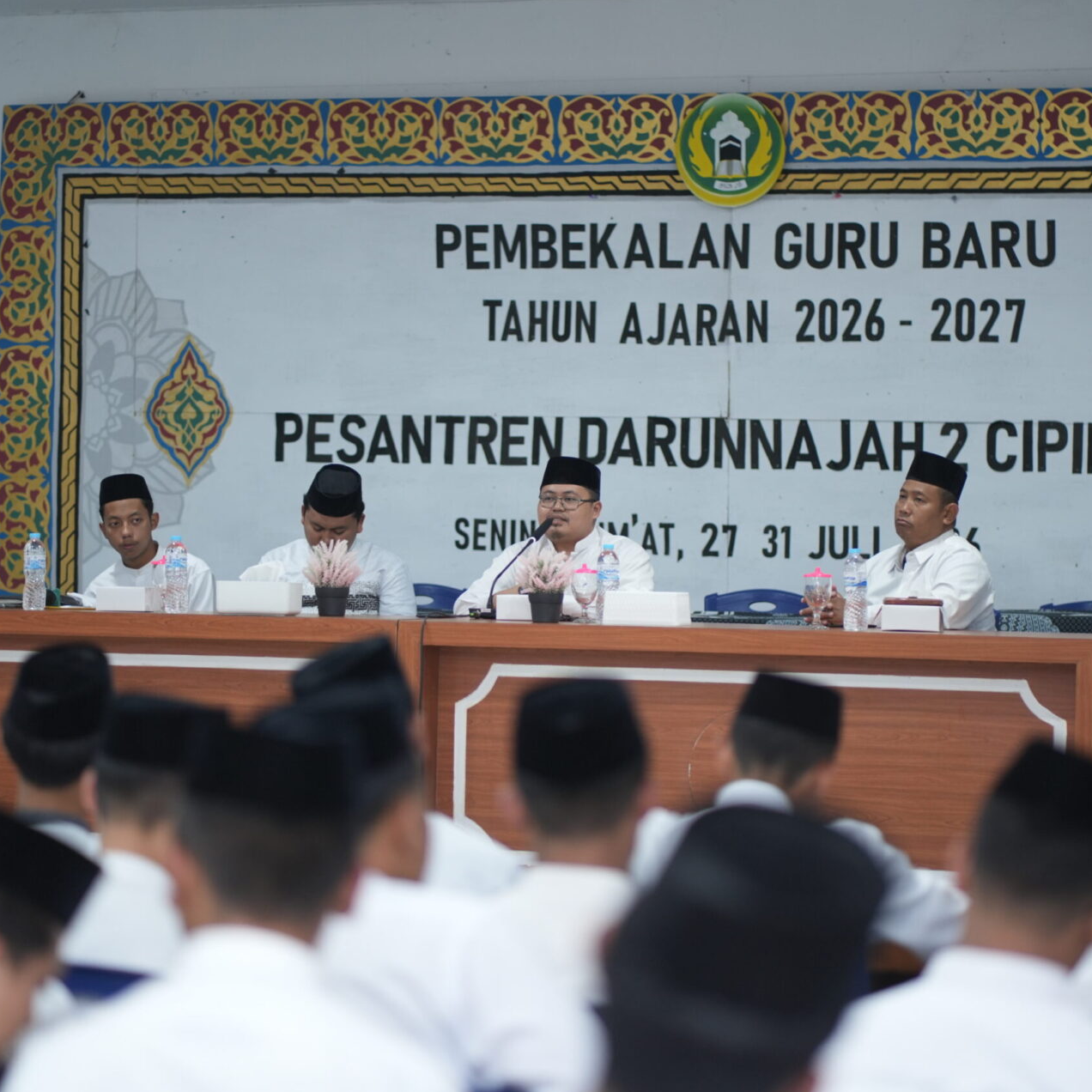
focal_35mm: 109
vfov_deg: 16.0
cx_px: 593
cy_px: 548
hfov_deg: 16.0
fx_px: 3890
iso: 1000
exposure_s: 1/160
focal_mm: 85
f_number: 1.8
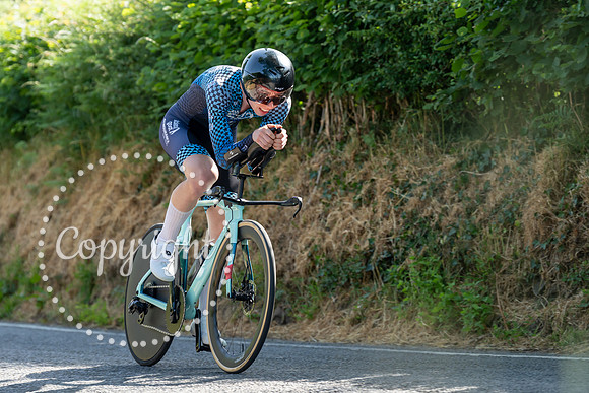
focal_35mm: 172
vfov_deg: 8.0
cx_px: 274
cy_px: 184
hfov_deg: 11.9
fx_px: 2816
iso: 500
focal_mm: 144
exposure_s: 1/1000
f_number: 3.5
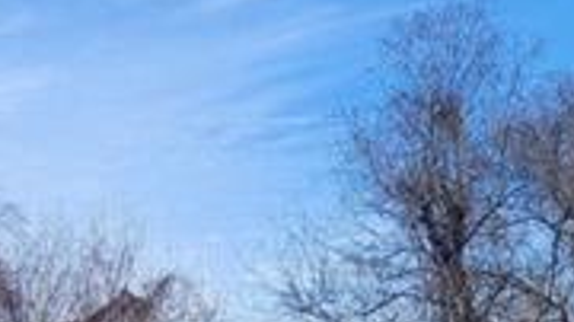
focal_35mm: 121
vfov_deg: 9.5
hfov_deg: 17.7
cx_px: 303
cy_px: 599
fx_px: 1841
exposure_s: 1/2210
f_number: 1.8
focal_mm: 5.4
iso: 40
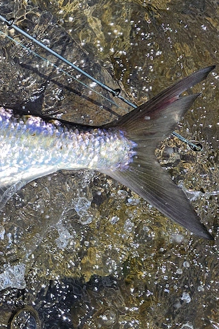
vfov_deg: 32.4
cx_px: -145
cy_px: 162
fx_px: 566
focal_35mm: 62
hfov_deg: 18.4
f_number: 1.8
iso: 25
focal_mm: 5.4
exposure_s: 1/3531
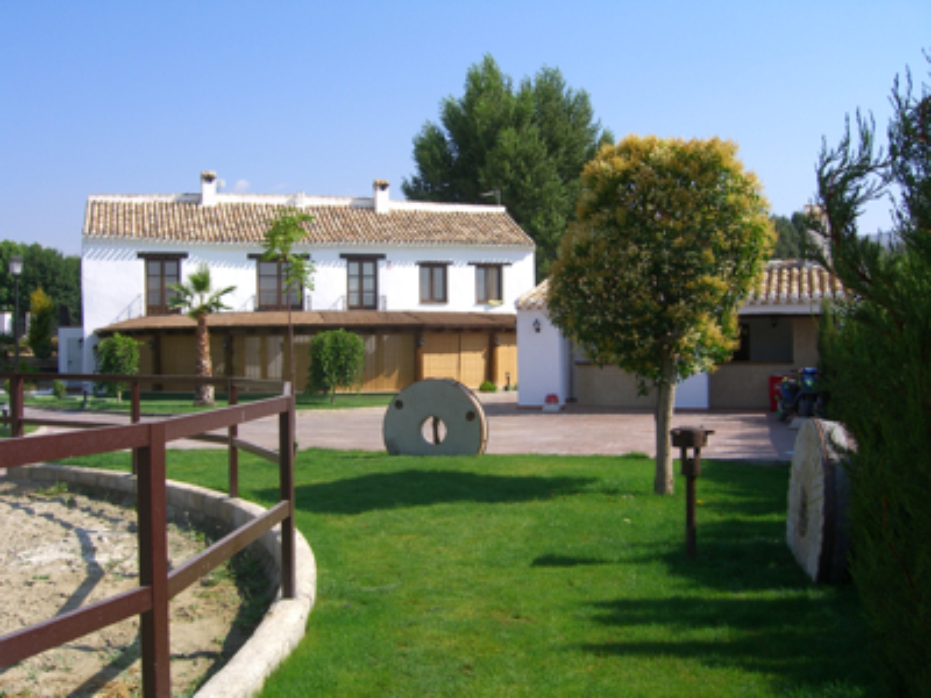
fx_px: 1022
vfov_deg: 37.7
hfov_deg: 49.0
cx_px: 466
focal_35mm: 38
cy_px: 349
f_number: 8
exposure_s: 1/160
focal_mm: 7.9
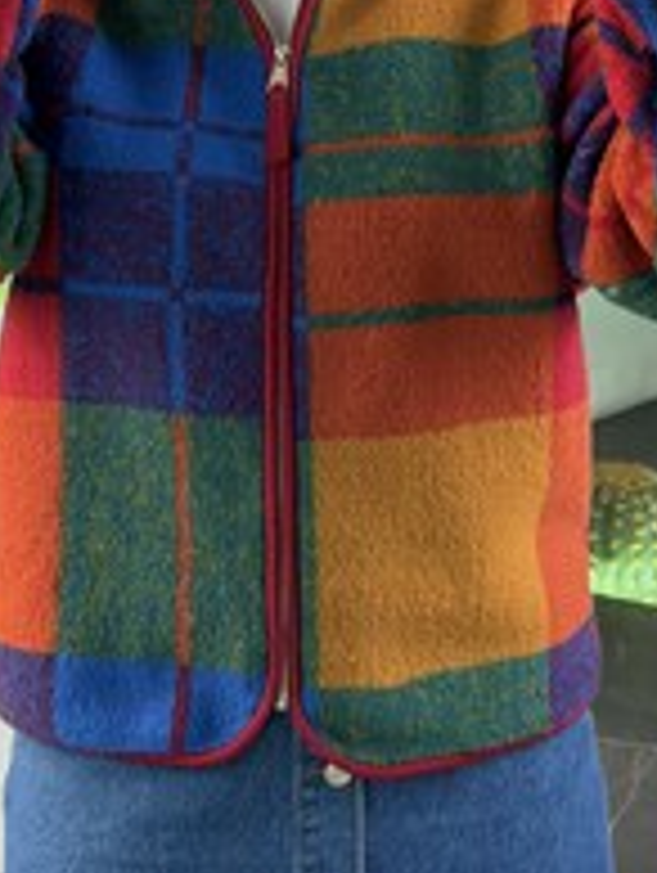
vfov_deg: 18.9
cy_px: 74
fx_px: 2576
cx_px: 288
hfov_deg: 14.5
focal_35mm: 102
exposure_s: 1/186
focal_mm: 6.76
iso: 200
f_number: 1.78
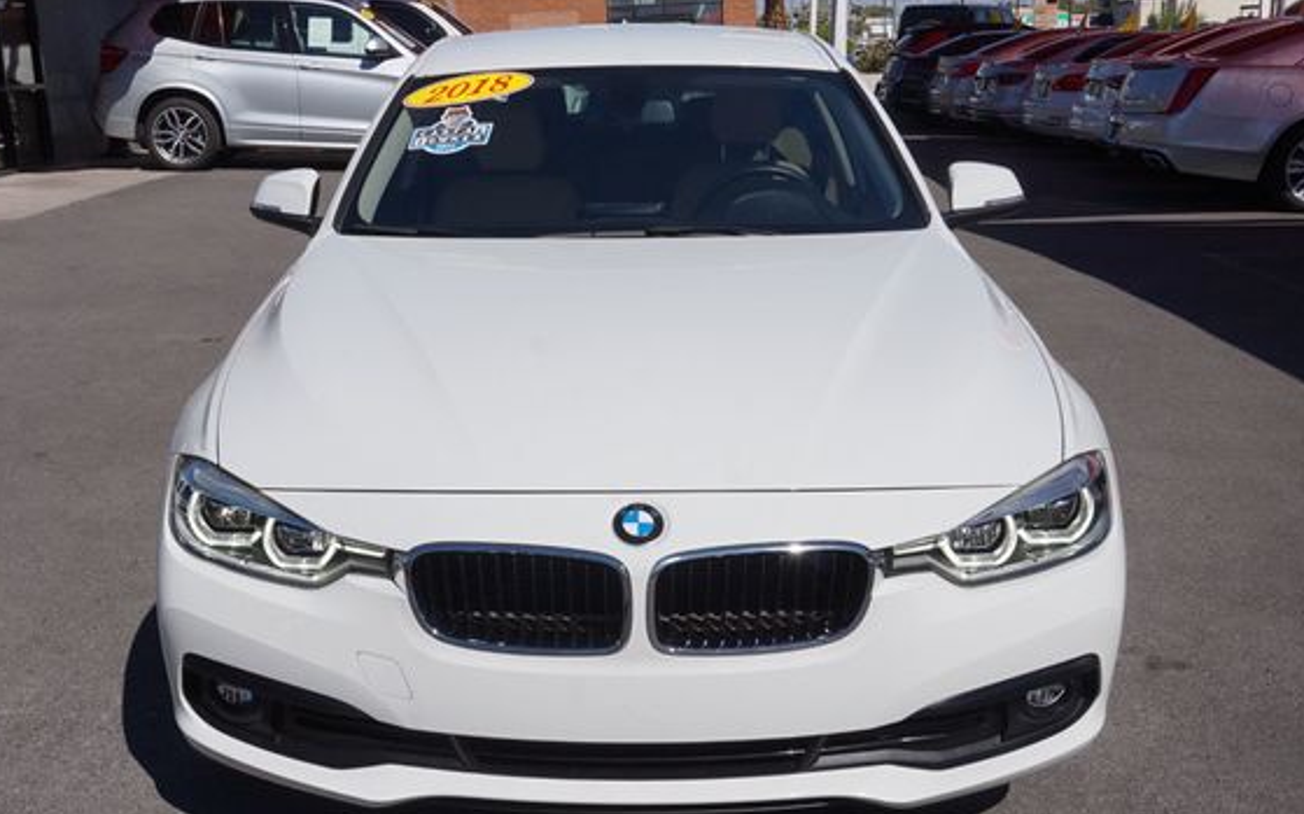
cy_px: 455
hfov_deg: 47.1
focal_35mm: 42
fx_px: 1492
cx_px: 567
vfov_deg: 30.5
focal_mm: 24
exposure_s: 1/250
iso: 100
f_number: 13
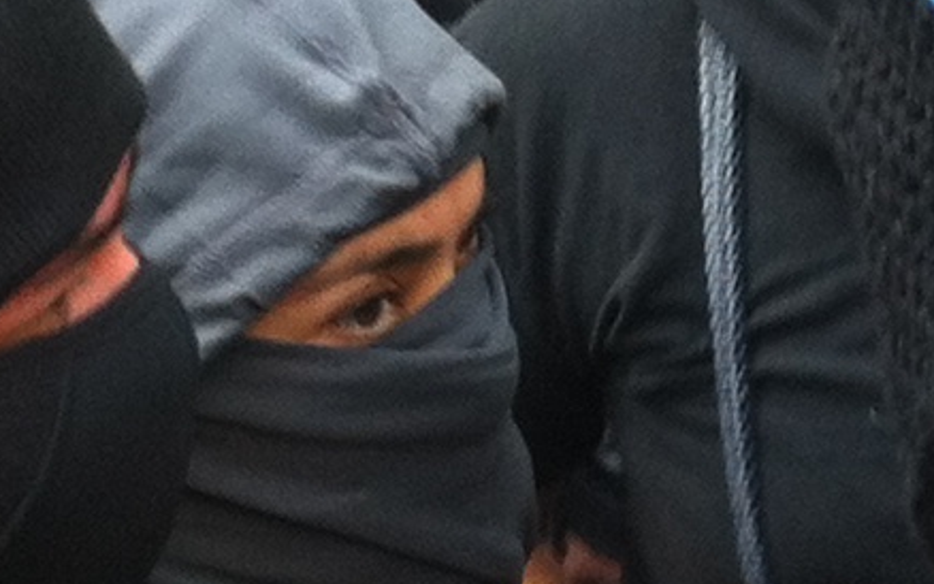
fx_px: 5576
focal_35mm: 219
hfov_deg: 9.5
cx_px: 872
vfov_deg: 6.0
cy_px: -66
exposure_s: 1/40
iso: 80
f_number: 2.8
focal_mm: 3.85
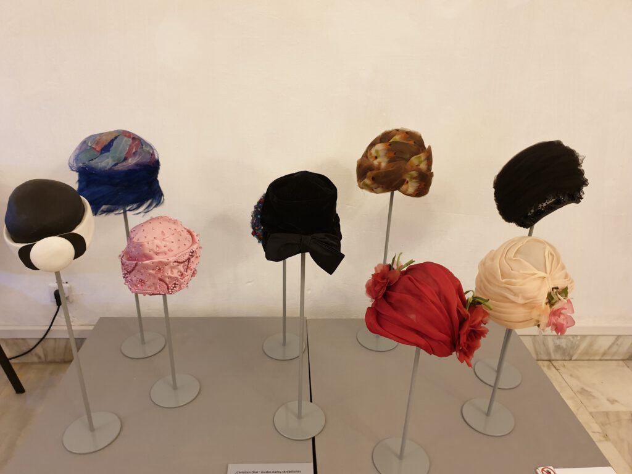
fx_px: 475
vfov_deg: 53.1
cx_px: 316
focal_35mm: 26
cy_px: 237
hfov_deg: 67.3
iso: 250
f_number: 1.5
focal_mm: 4.3
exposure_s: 1/50
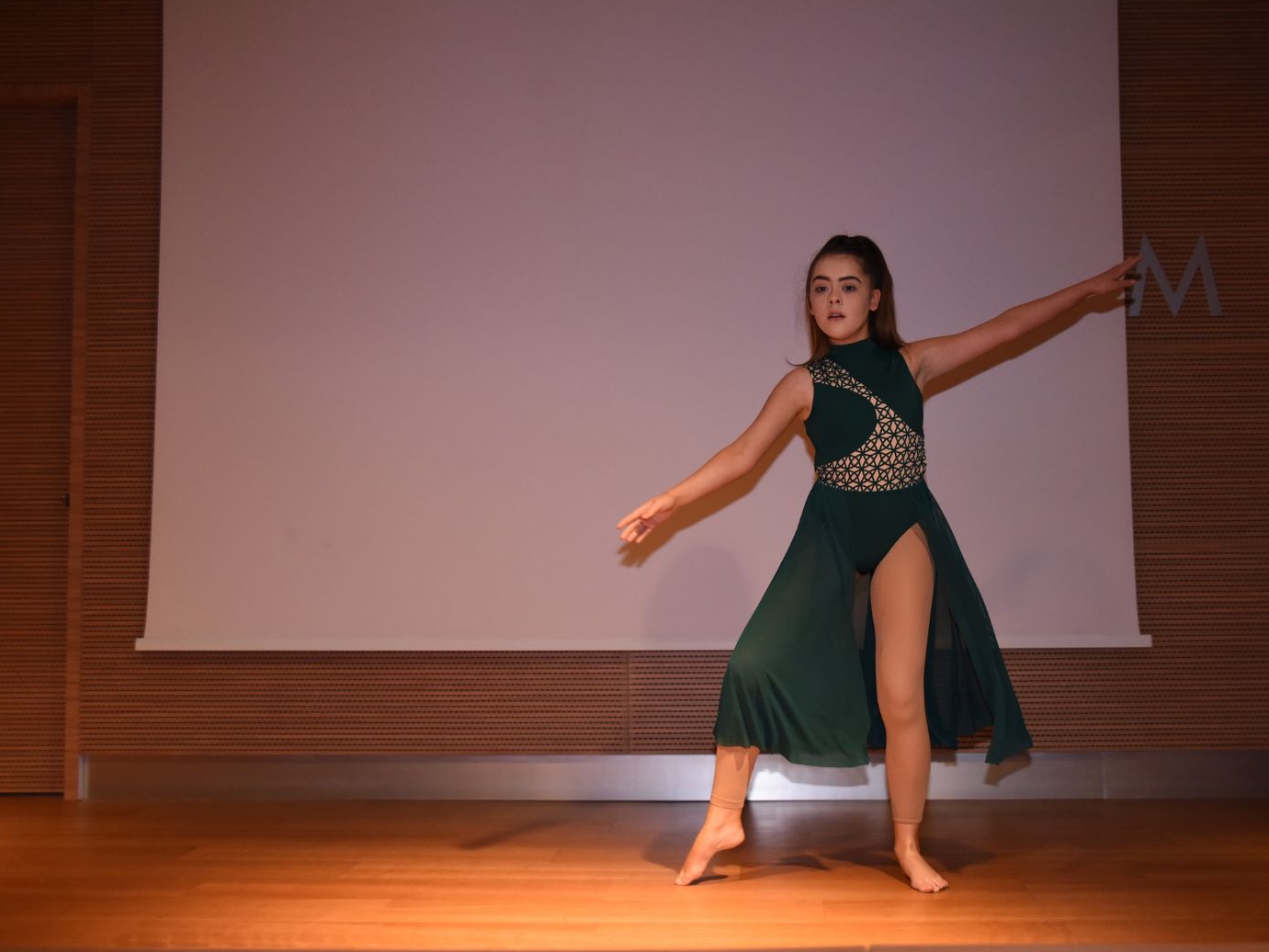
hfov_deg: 47.7
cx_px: 733
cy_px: 484
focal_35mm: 39
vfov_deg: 36.8
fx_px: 1430
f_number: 3.2
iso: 2000
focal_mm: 35
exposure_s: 1/500
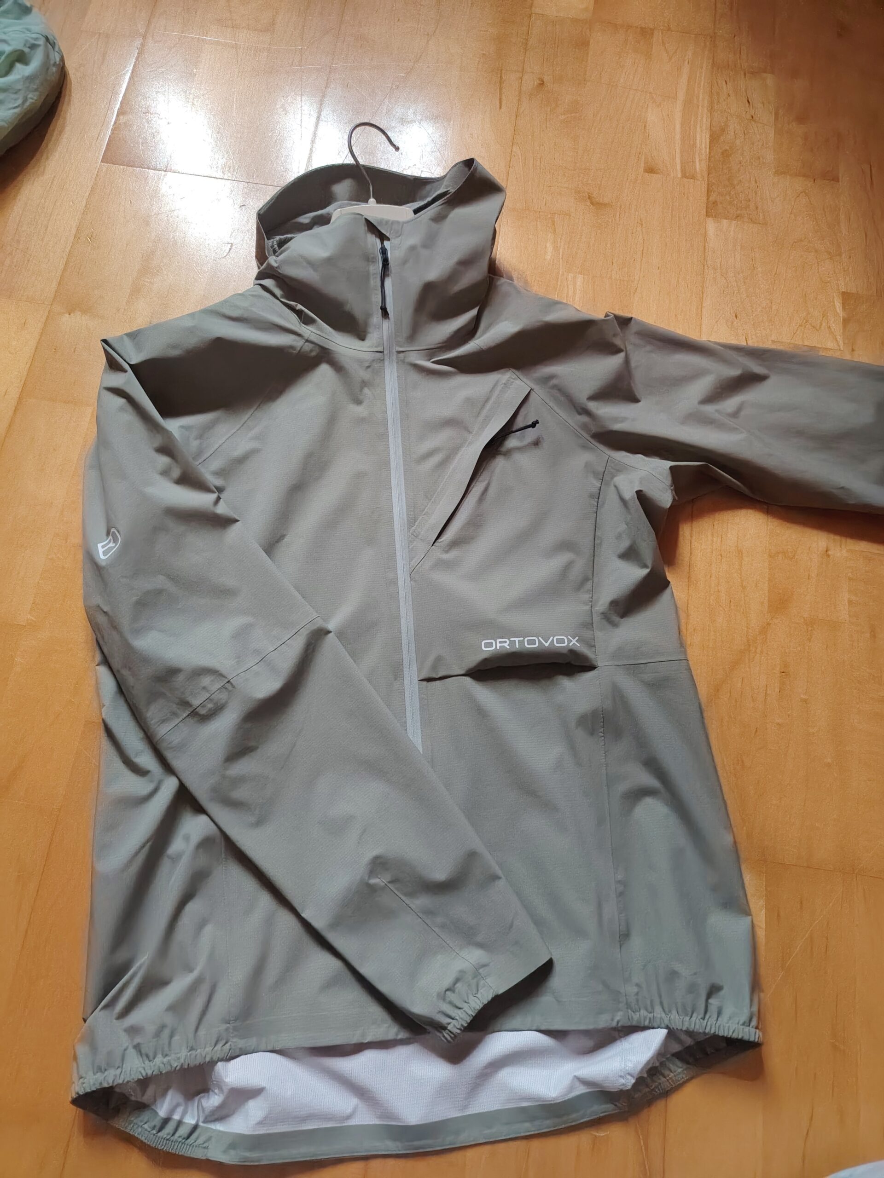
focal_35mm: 24
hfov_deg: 56.8
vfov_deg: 71.6
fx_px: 817
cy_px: 589
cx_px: 442
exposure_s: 1/400
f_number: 1.75
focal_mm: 5.25
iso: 4891
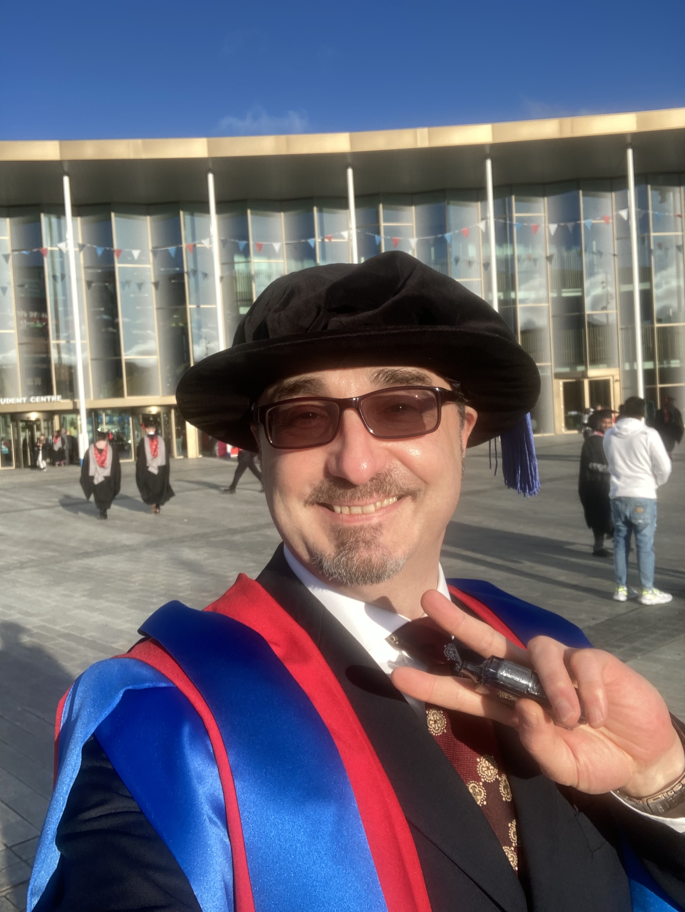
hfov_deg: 44.2
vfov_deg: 56.8
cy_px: 456
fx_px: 843
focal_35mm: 32
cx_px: 342
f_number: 2.2
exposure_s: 1/948
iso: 20
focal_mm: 2.87
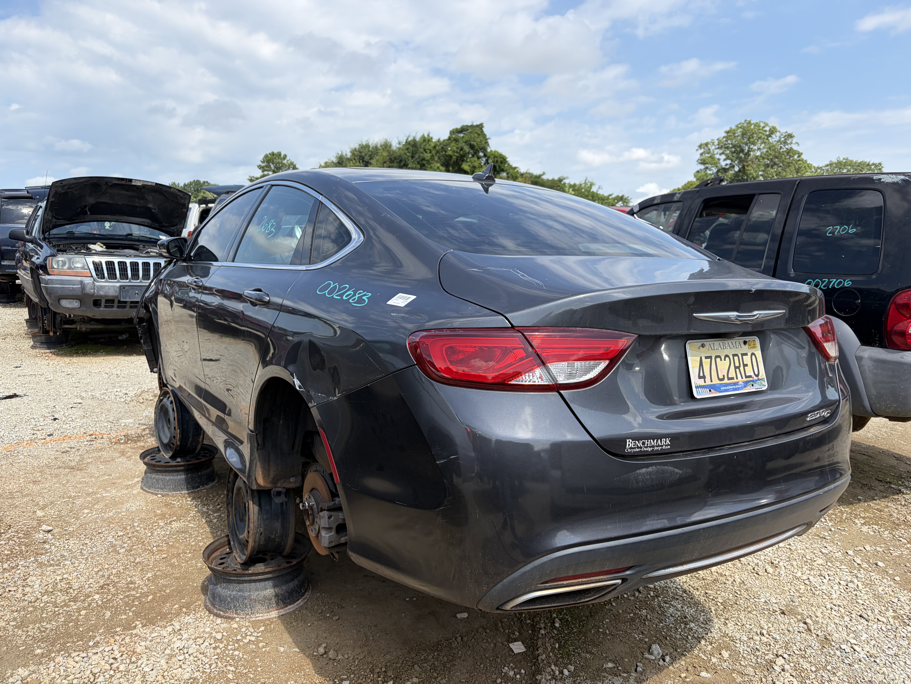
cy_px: 342
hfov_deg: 67.3
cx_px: 456
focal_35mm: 26
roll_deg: -1.8
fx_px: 684
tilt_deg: -4.6
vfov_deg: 53.1
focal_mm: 5.96
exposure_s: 1/1848
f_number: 1.6
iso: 50
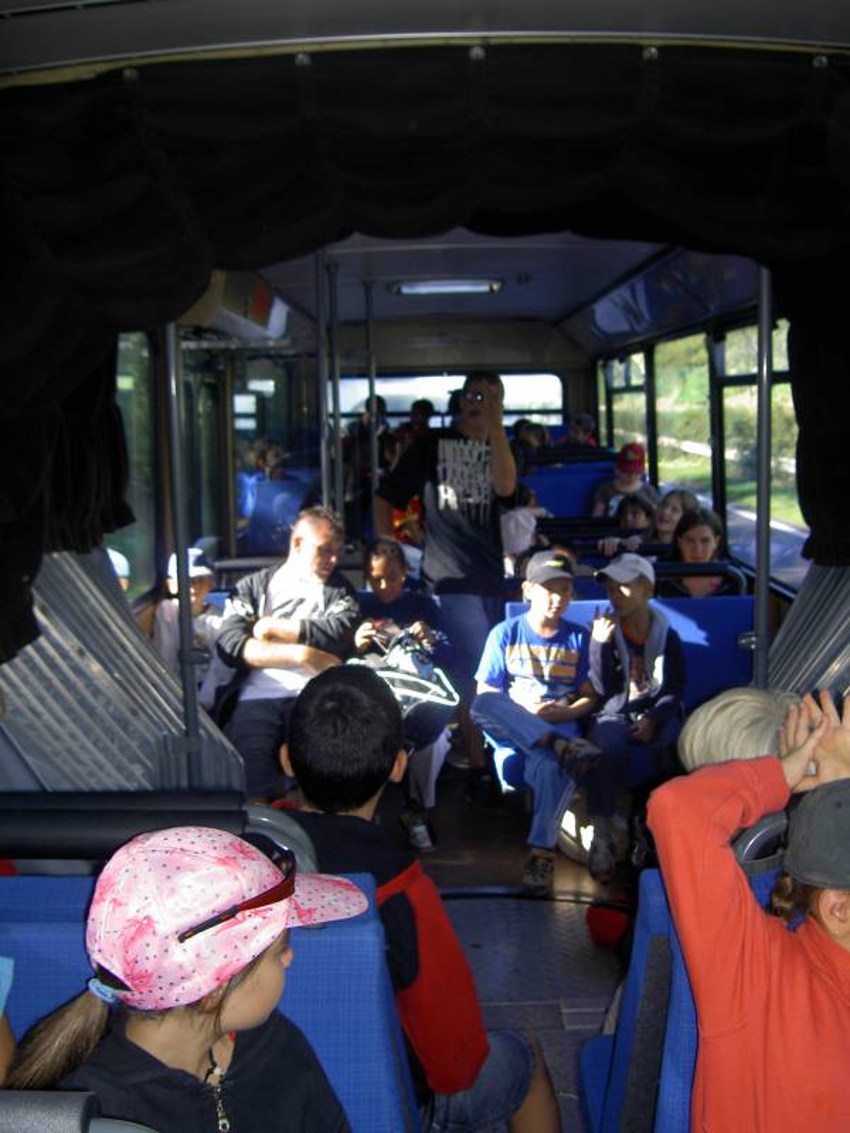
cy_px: 566
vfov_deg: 47.9
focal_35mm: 39
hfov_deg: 36.8
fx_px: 1277
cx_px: 425
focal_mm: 8
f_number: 2.8
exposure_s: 1/60
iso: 100
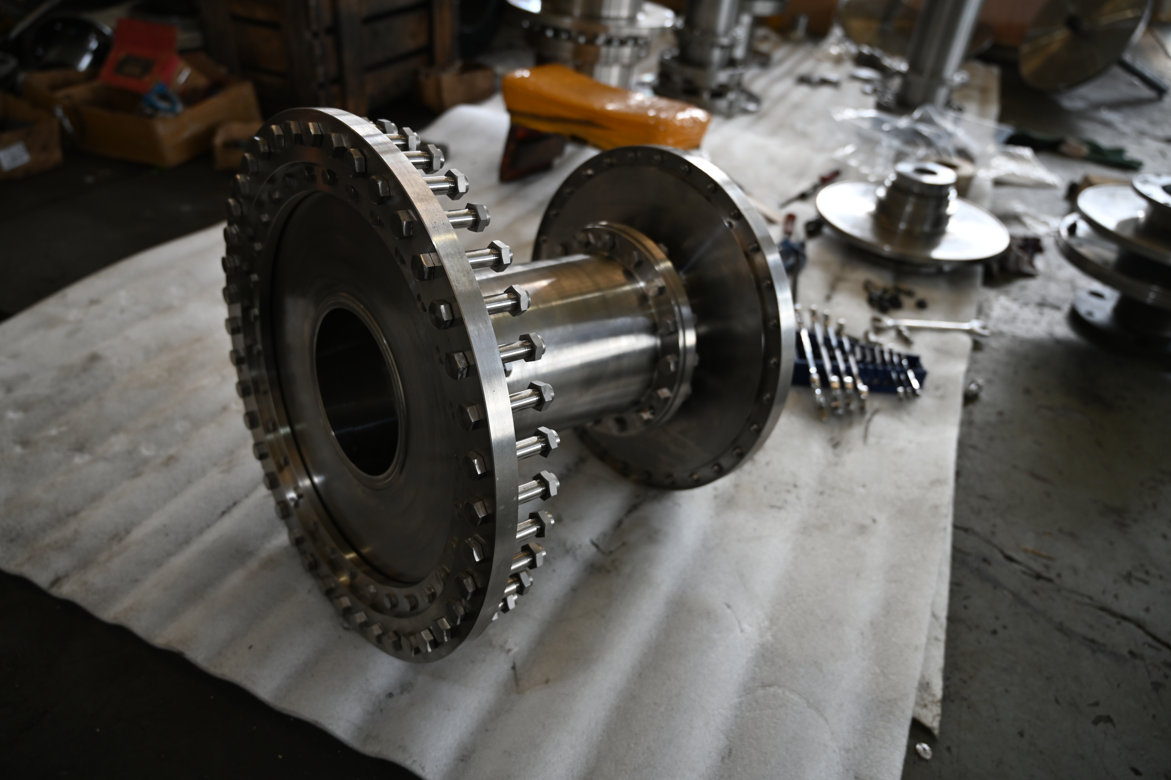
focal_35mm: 26
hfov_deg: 69.4
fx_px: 846
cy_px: 390
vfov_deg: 49.6
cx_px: 586
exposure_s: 1/40
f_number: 4
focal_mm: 26
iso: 250
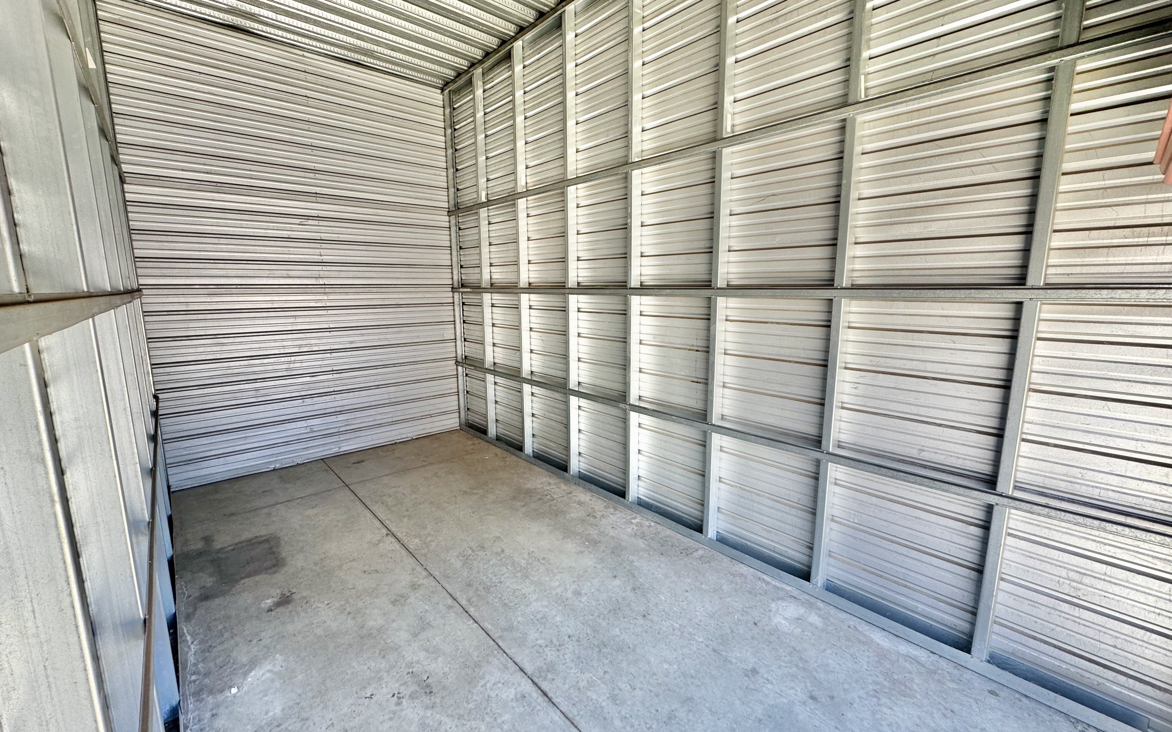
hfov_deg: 101.5
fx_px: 479
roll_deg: +0.1
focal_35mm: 15
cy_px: 361
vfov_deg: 74.8
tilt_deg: -9.3
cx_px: 588
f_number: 2.2
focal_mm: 2.22
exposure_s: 1/127
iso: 40
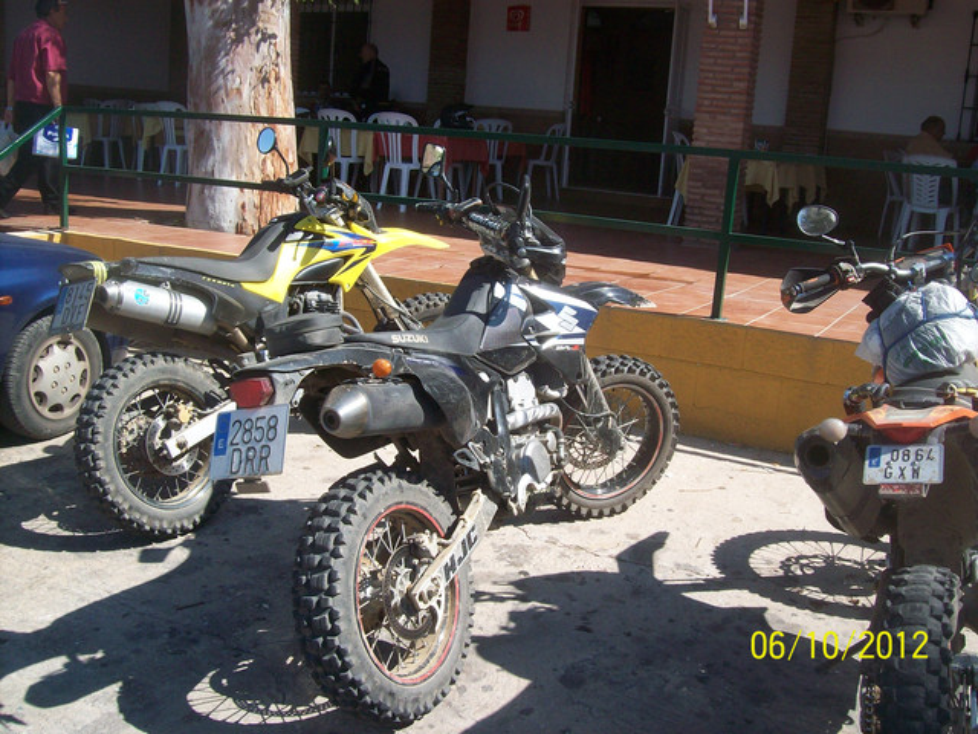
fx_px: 1017
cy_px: 367
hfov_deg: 51.4
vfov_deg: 39.7
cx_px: 489
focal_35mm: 36
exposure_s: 1/382
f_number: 4.8
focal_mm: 6
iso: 80
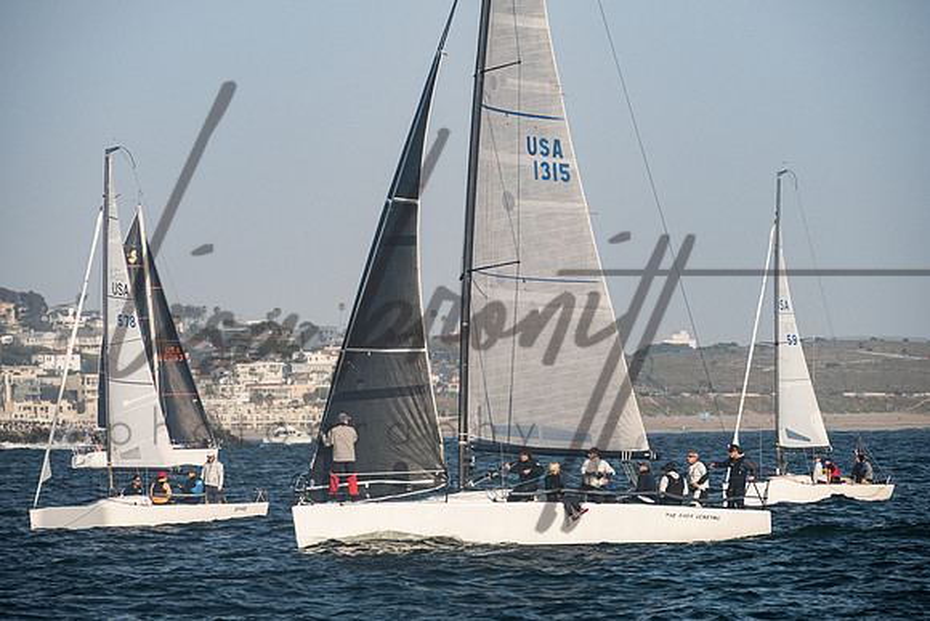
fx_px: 5724
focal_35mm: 222
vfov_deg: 6.2
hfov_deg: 9.3
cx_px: 471
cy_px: 302
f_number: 8
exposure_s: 1/1250
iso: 400
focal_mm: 200
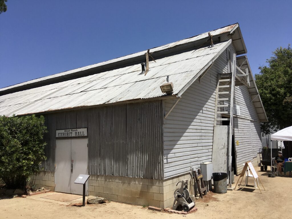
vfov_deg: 48.2
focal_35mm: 29
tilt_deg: +6.7
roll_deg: +1.6
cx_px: 146
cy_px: 110
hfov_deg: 61.7
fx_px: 245
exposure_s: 1/3077
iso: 25
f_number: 2.2
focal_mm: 4.15
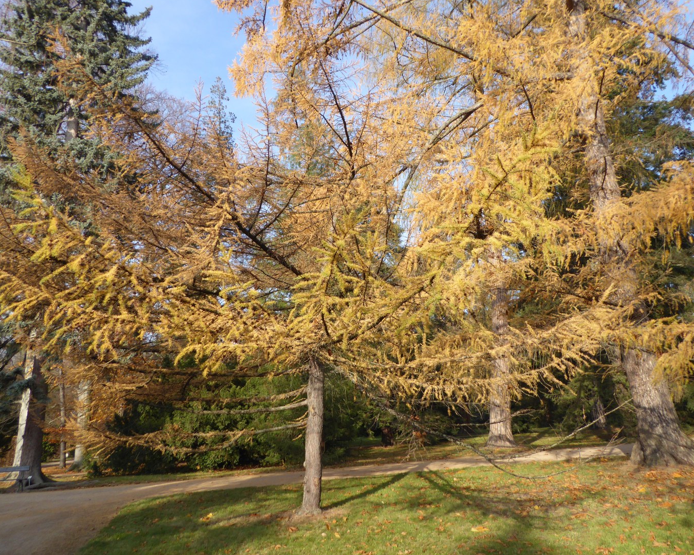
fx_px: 555
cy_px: 281
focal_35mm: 27
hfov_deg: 64.1
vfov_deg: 53.2
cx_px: 348
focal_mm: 4.3
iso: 100
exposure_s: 1/400
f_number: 3.3
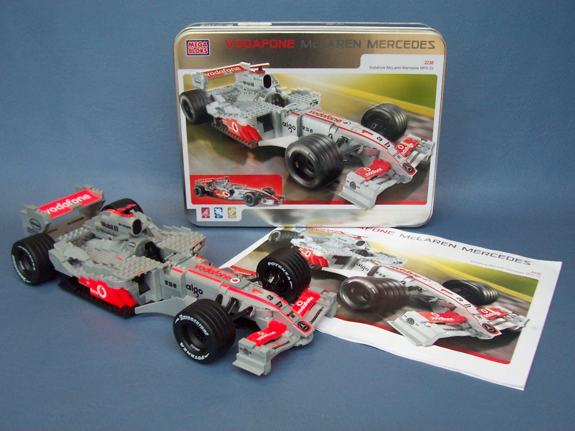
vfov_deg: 38.7
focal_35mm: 37
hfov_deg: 50.1
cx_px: 288
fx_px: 615
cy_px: 216
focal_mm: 5.6
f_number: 2.8
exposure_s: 1/20
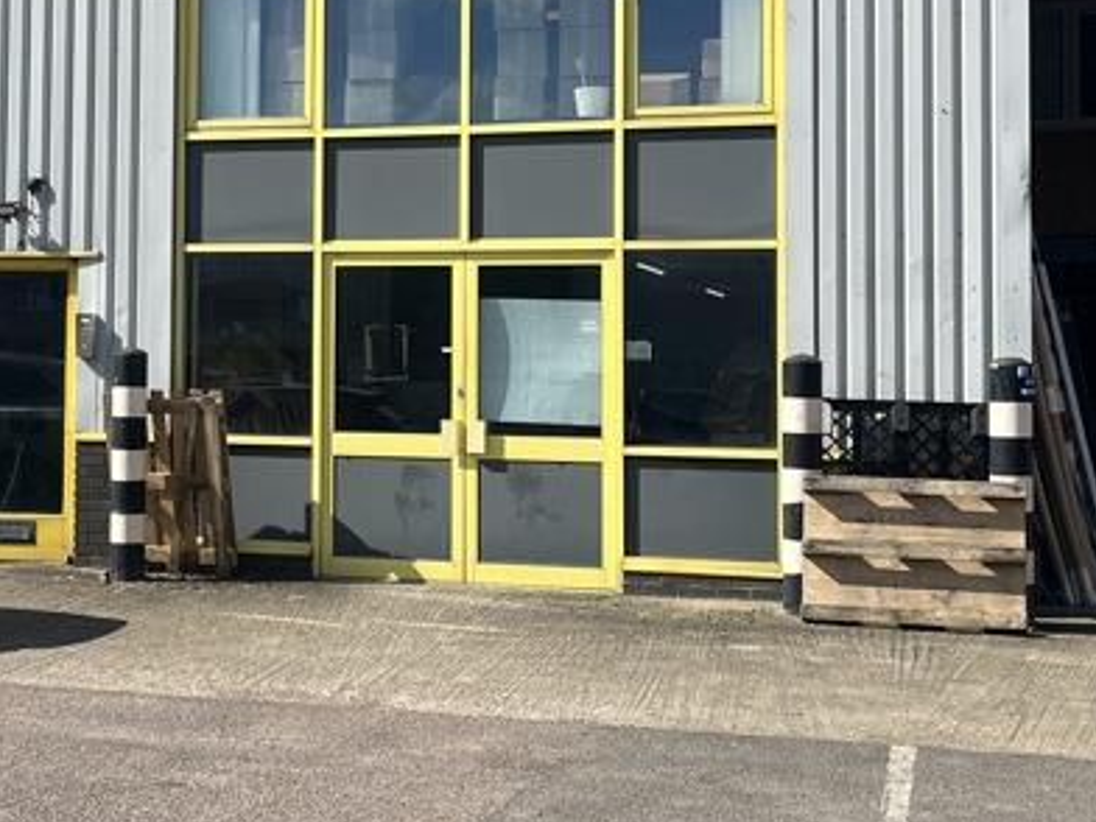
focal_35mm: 68
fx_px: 2153
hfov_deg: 27.8
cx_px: 171
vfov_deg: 21.5
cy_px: 232
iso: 50
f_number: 1.6
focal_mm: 5.1
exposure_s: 1/3745
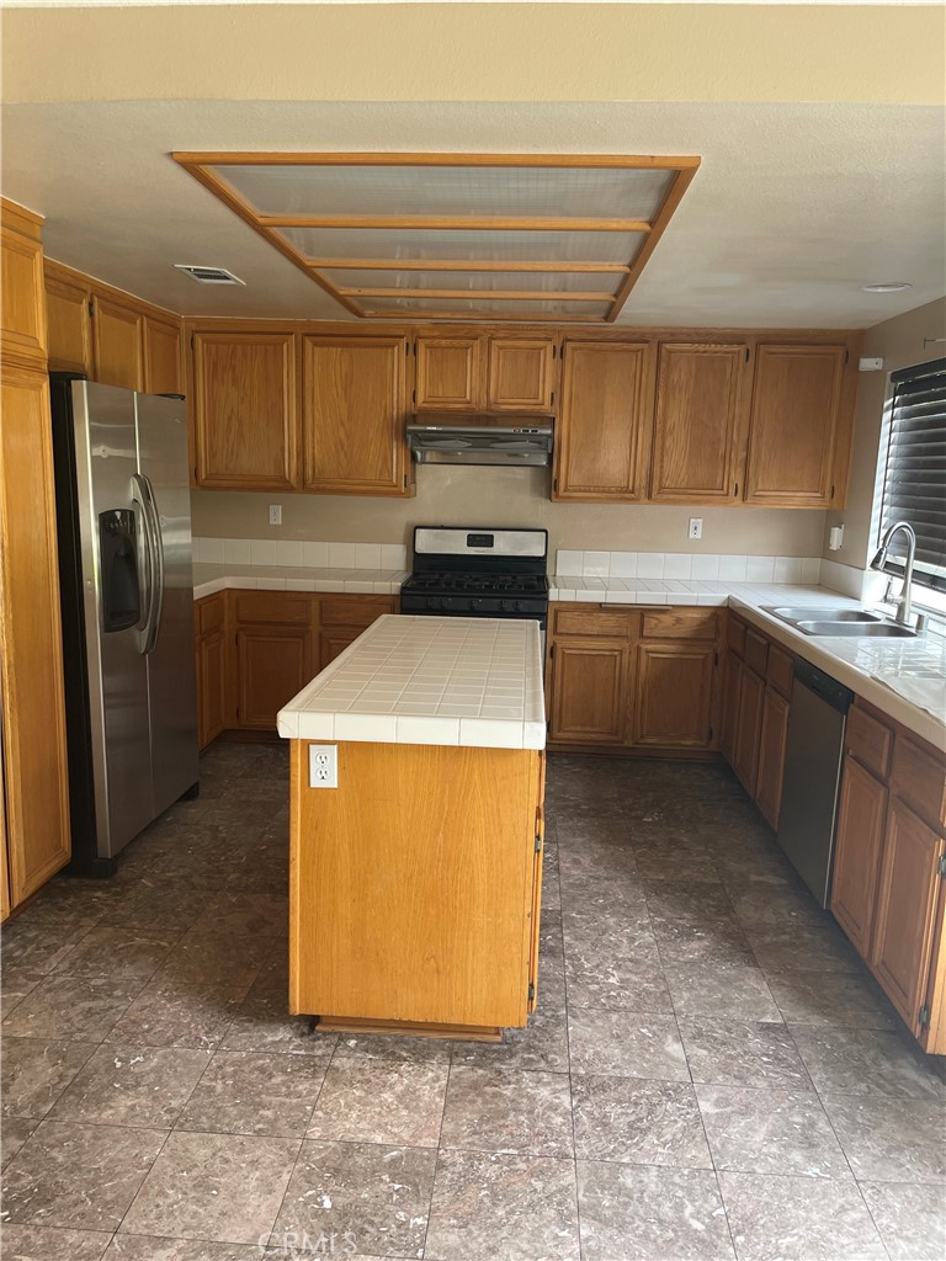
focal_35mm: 25
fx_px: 911
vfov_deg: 69.4
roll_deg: -1.7
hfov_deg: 54.9
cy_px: 630
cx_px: 473
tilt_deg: -8.9
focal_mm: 5.1
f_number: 1.6
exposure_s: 1/121
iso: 100
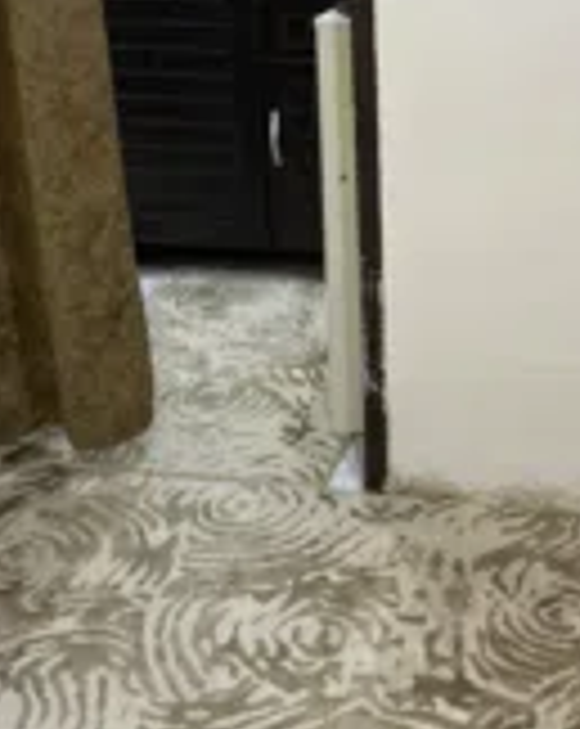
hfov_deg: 25.4
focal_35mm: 58
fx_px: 1248
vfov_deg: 31.0
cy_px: 68
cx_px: 513
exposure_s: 1/50
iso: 200
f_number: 1.78
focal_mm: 6.76
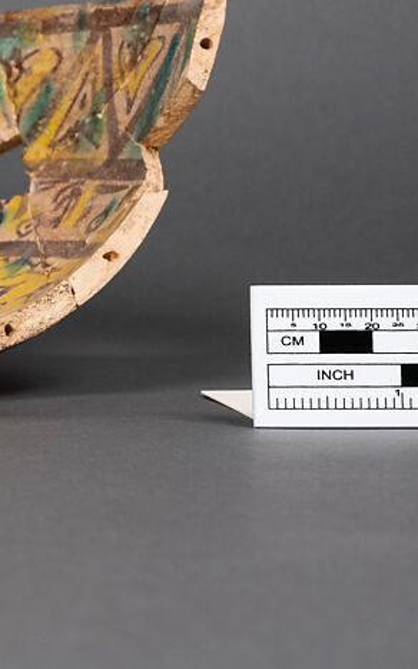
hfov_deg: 9.6
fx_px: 2387
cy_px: 172
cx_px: -263
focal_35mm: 131
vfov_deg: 15.9
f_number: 14
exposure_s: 1/20
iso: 640
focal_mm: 50
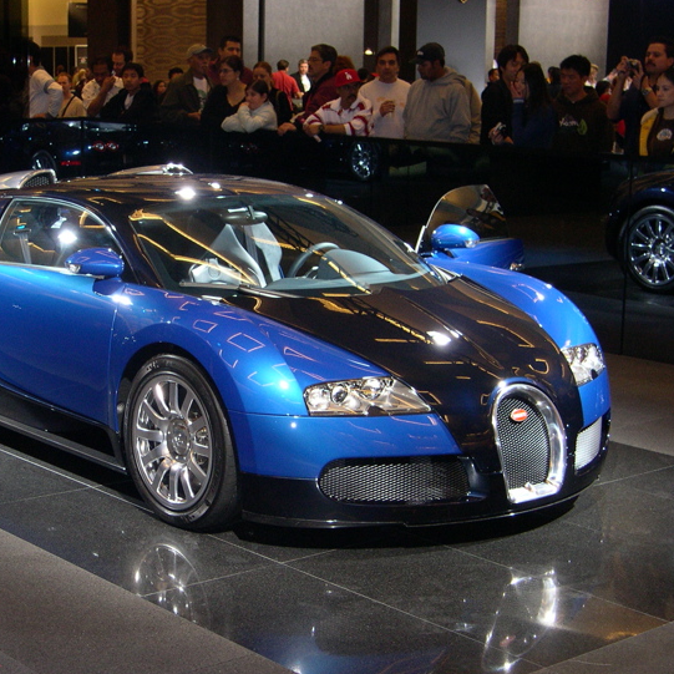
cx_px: 201
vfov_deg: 25.4
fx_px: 1498
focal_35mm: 68
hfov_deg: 25.2
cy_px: 349
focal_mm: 11.1
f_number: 3.2
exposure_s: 1/60
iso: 241
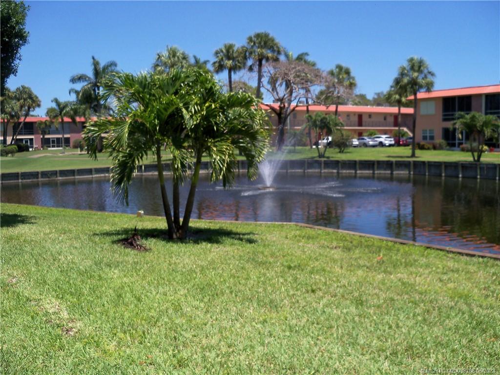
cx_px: 250
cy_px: 188
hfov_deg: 52.6
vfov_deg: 40.7
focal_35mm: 35
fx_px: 506
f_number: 3.5
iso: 80
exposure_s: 1/800
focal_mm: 6.2
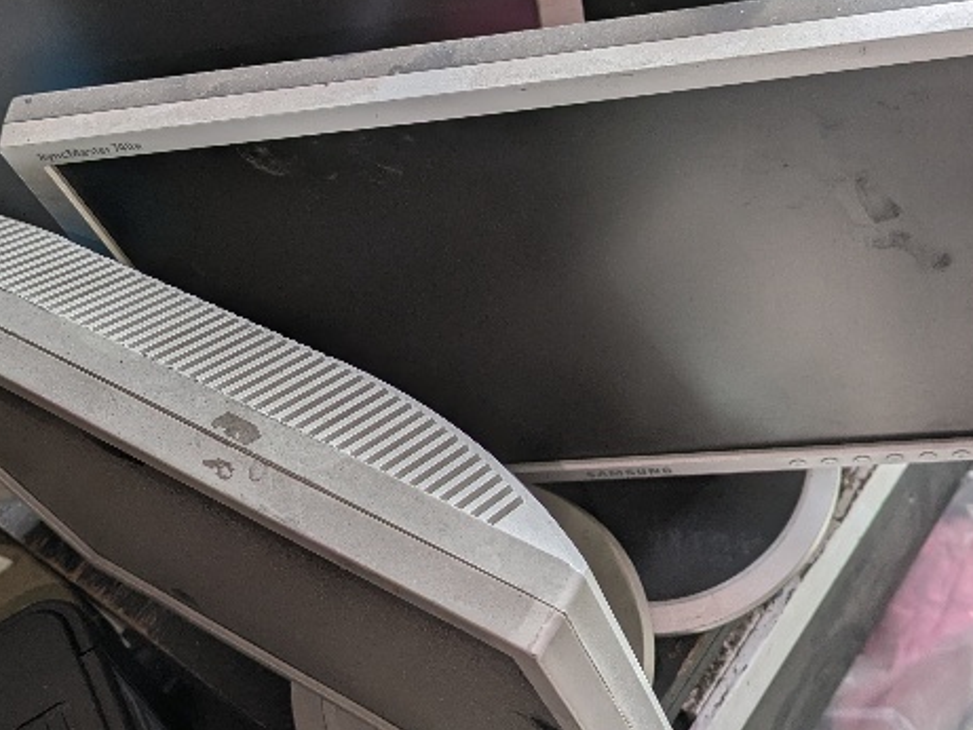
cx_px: 459
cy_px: 310
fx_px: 1462
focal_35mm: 52
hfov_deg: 36.8
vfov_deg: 28.0
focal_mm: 5.43
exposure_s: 1/110
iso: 45
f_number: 1.89
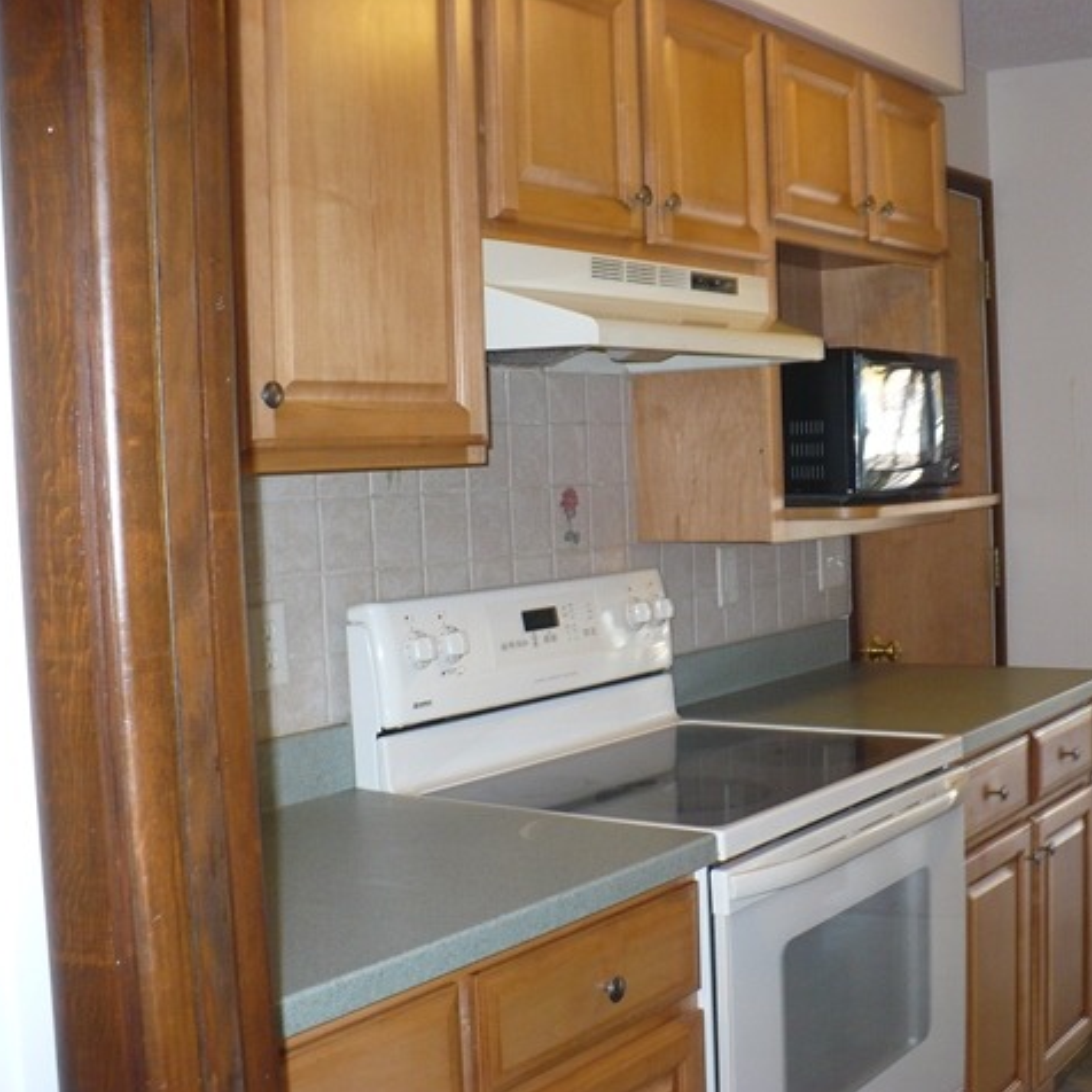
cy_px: 546
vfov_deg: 38.3
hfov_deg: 38.0
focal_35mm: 44
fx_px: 1570
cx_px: 702
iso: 160
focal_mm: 6.1
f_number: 2.8
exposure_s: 1/30
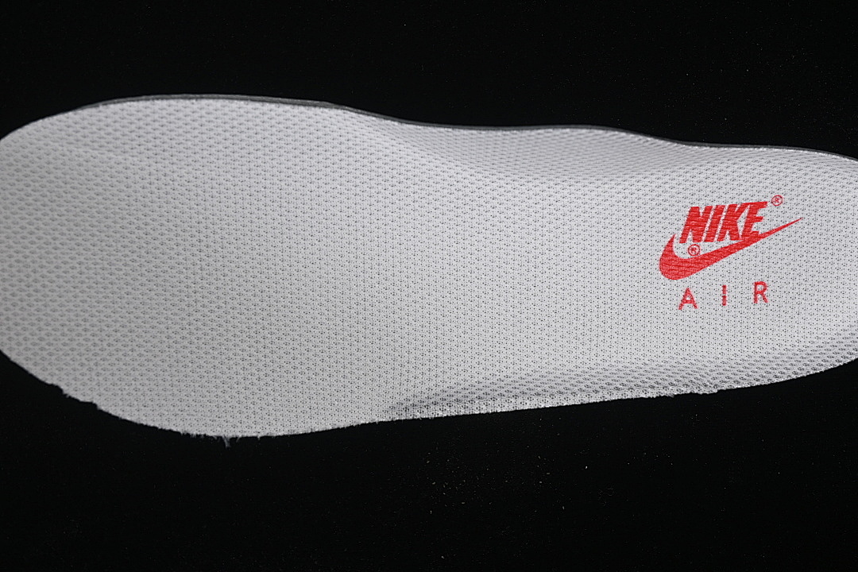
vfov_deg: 18.2
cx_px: 429
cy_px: 286
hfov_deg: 27.0
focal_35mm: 75
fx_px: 1787
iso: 160
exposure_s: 1/80
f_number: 7.1
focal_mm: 50
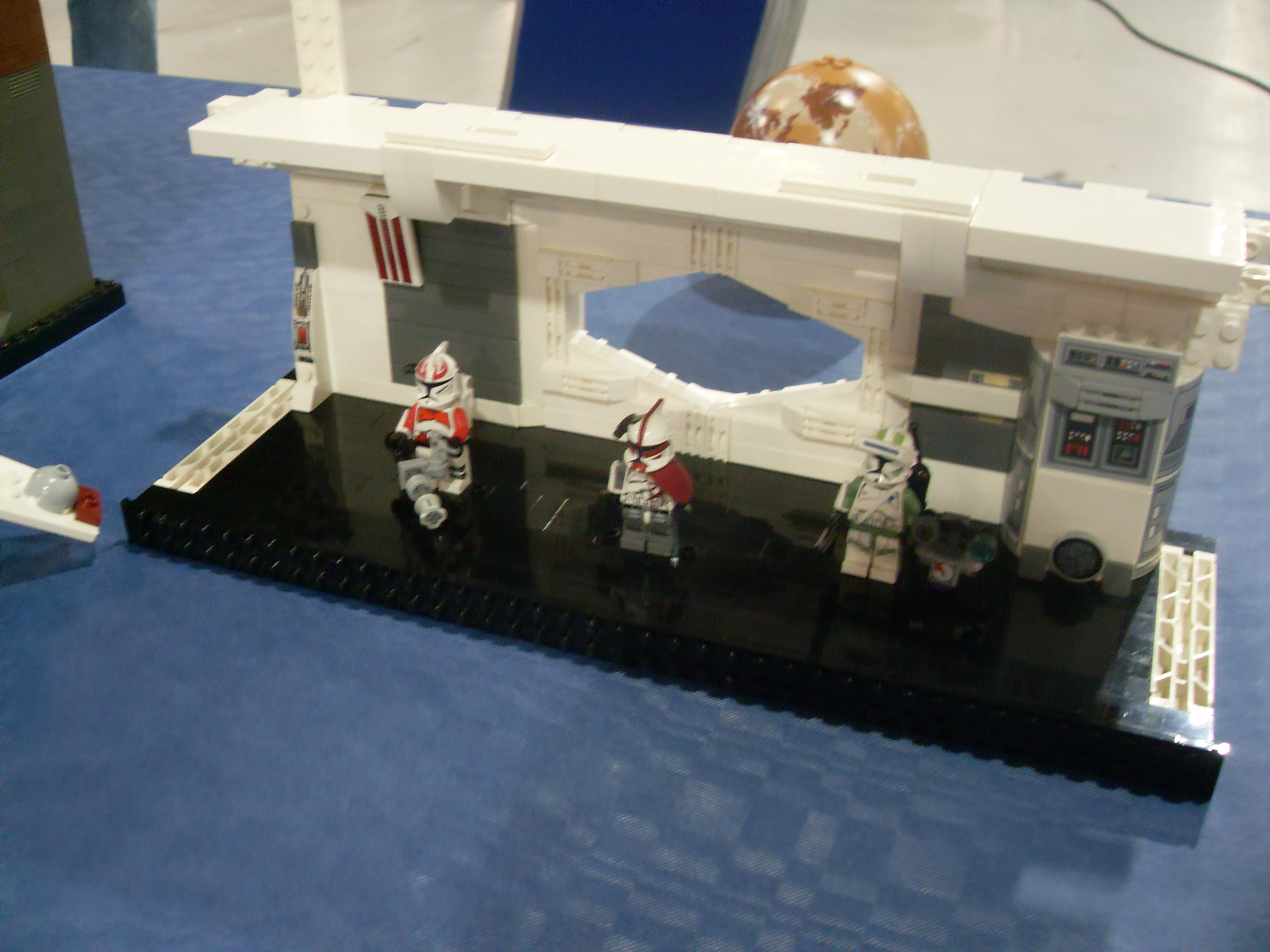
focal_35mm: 37
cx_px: 635
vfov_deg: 38.7
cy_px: 476
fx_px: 1357
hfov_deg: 50.1
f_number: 2.8
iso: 200
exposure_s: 1/10
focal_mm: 6.3
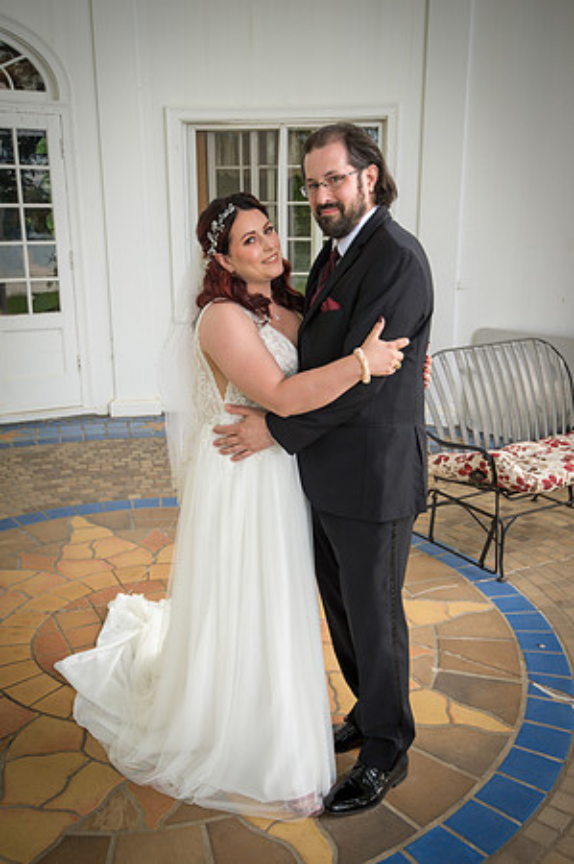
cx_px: 287
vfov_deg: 54.5
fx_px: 839
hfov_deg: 37.8
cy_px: 432
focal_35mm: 35
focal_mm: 35
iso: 400
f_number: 4.8
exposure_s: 1/180
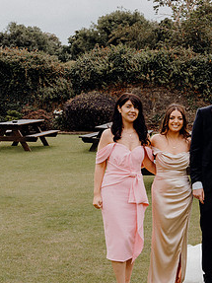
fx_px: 588
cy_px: 135
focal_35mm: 72
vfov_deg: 27.0
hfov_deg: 19.7
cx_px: 221
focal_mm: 37
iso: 125
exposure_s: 1/160
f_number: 6.3
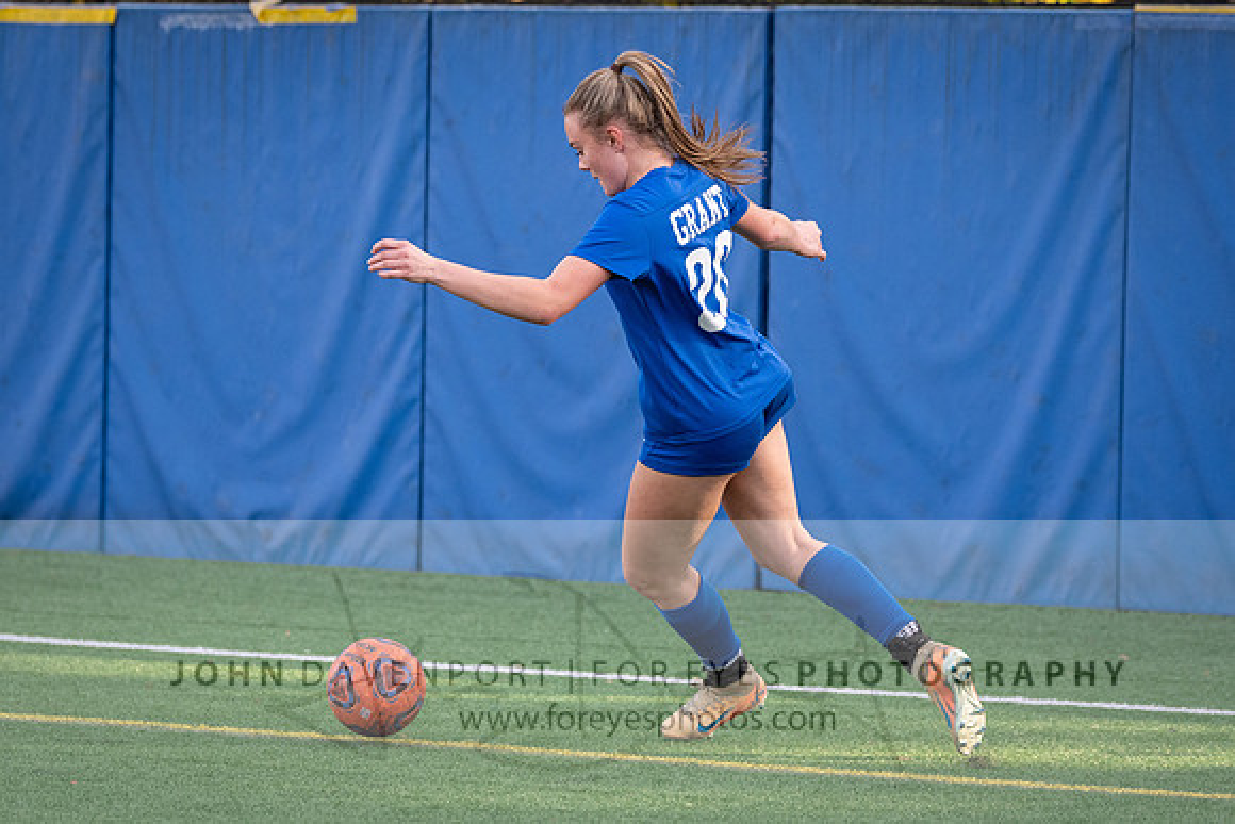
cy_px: 240
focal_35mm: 187
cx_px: 653
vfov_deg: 7.3
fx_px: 6422
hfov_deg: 11.0
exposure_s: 1/2000
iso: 1250
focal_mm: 116
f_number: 2.8
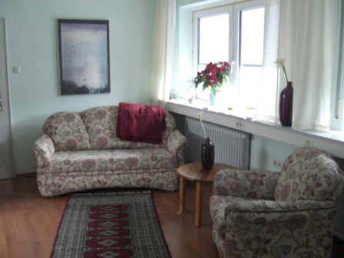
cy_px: 129
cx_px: 172
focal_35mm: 38
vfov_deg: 37.7
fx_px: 378
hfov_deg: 49.0
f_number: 3.1
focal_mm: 6.3
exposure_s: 1/25
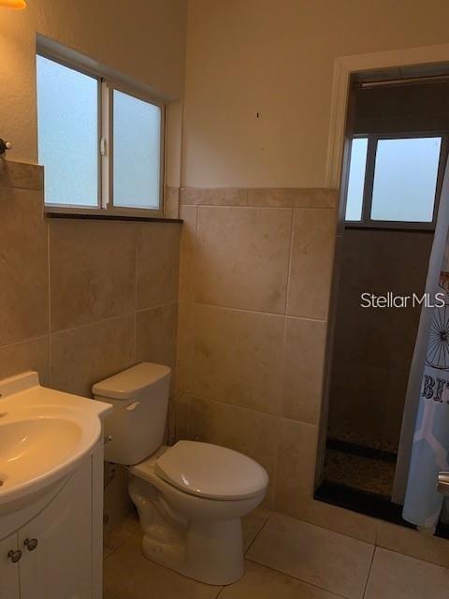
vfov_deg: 67.3
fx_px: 450
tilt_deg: -9.3
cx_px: 224
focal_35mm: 26
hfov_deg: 53.1
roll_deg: -2.2
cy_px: 300
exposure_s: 1/321
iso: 25
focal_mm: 4.25
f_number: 1.8
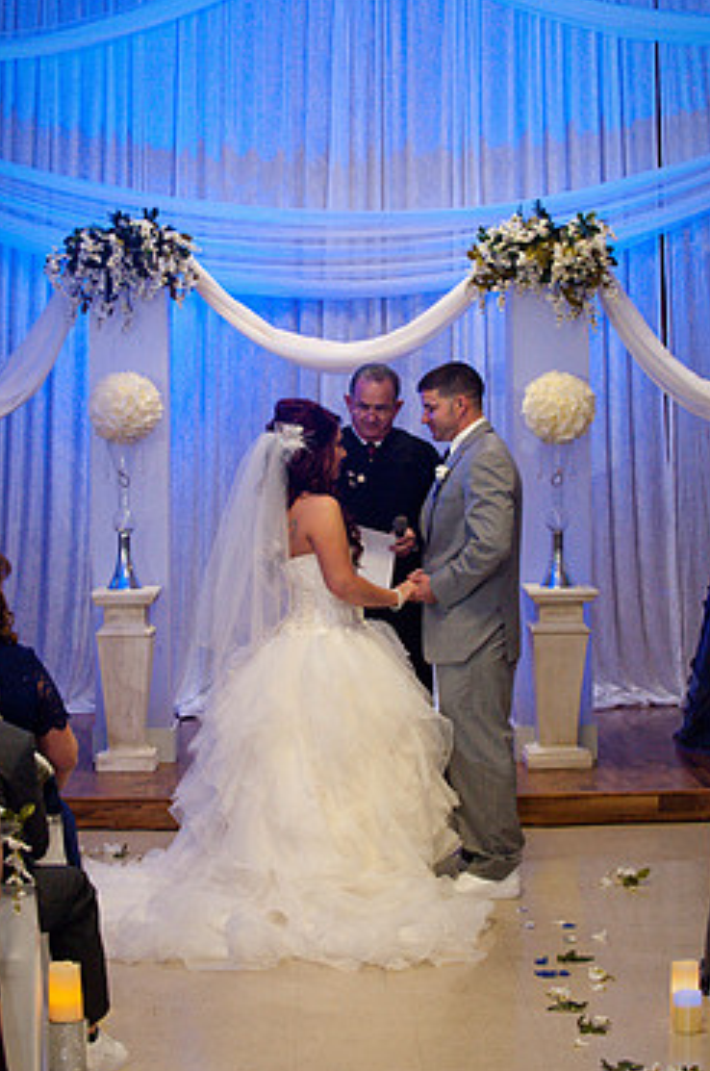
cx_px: 342
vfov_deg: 23.9
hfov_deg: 16.0
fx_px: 2524
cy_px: 488
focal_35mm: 85
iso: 3200
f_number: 5.6
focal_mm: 70
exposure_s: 1/125
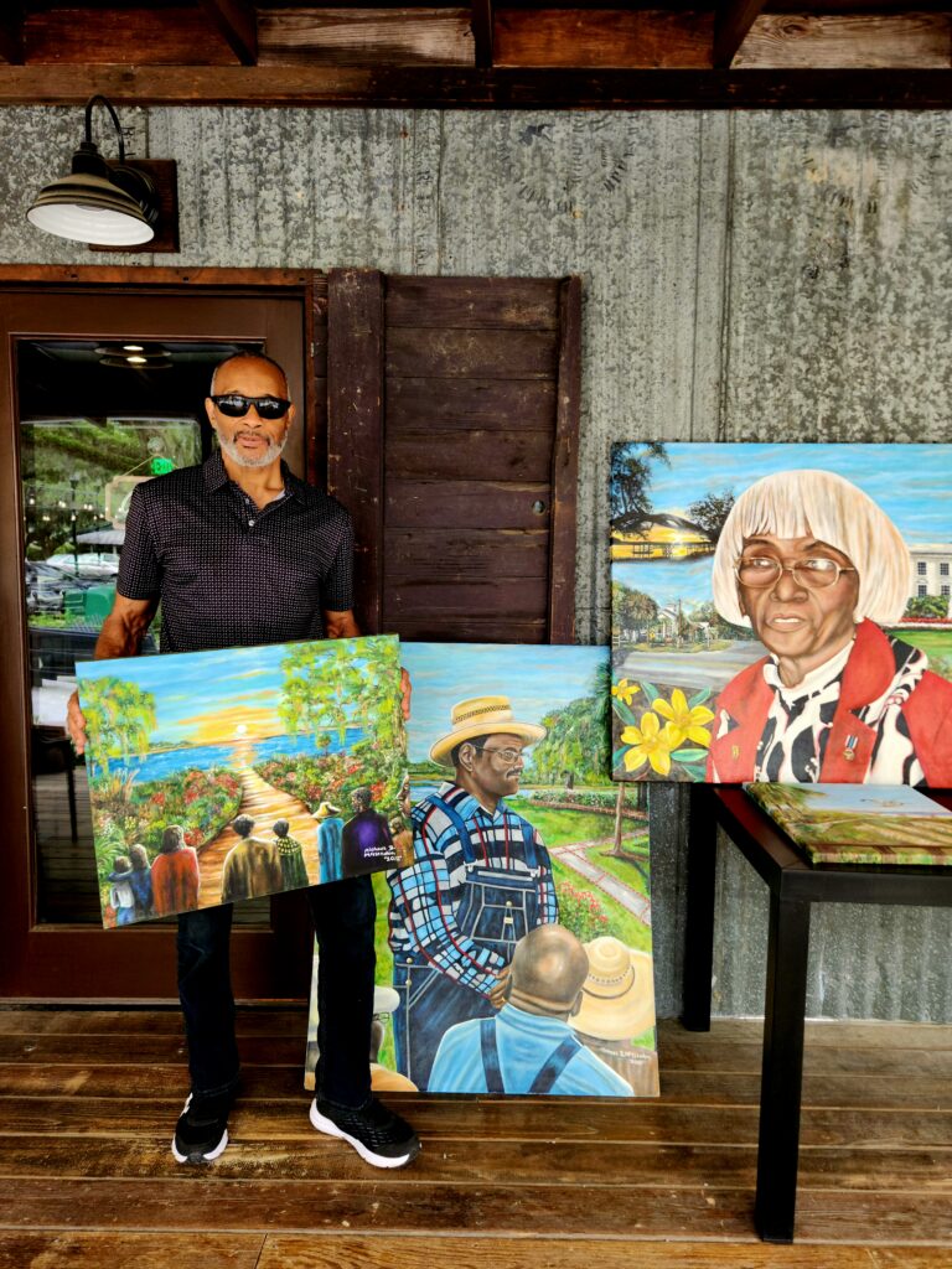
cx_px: 476
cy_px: 634
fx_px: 843
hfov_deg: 58.9
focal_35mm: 23
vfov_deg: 73.9
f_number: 1.8
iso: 50
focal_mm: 5.4
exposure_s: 1/60.2
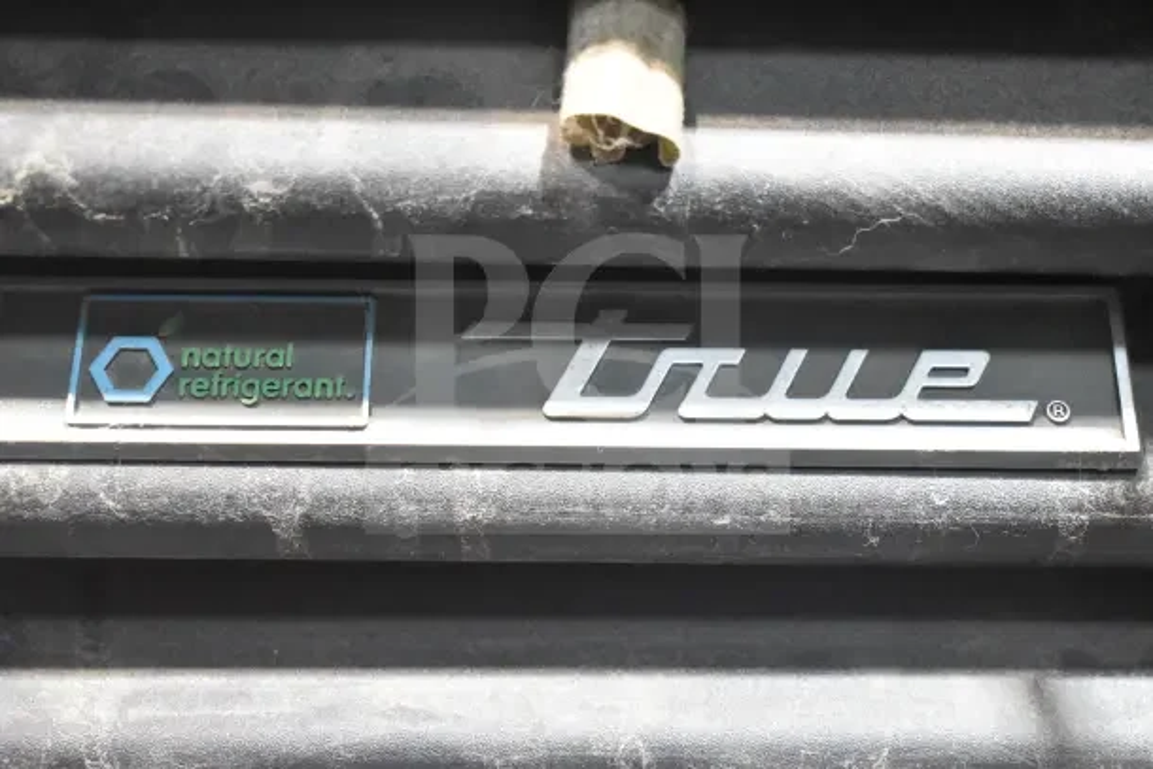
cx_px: 576
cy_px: 384
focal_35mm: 57
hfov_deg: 35.0
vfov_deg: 23.8
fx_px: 1826
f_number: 4.8
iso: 9000
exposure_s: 1/60
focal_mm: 38
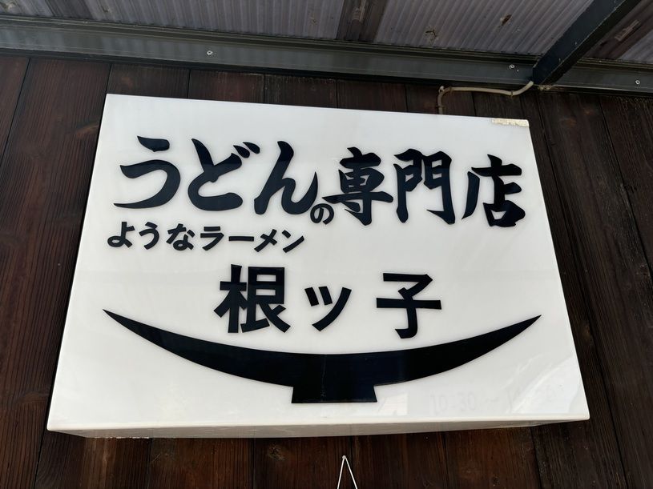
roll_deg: +1.3
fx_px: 490
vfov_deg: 53.1
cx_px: 326
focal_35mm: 26
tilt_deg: +22.5
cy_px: 244
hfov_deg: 67.3
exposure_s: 1/515
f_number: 1.6
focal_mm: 5.96
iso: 50
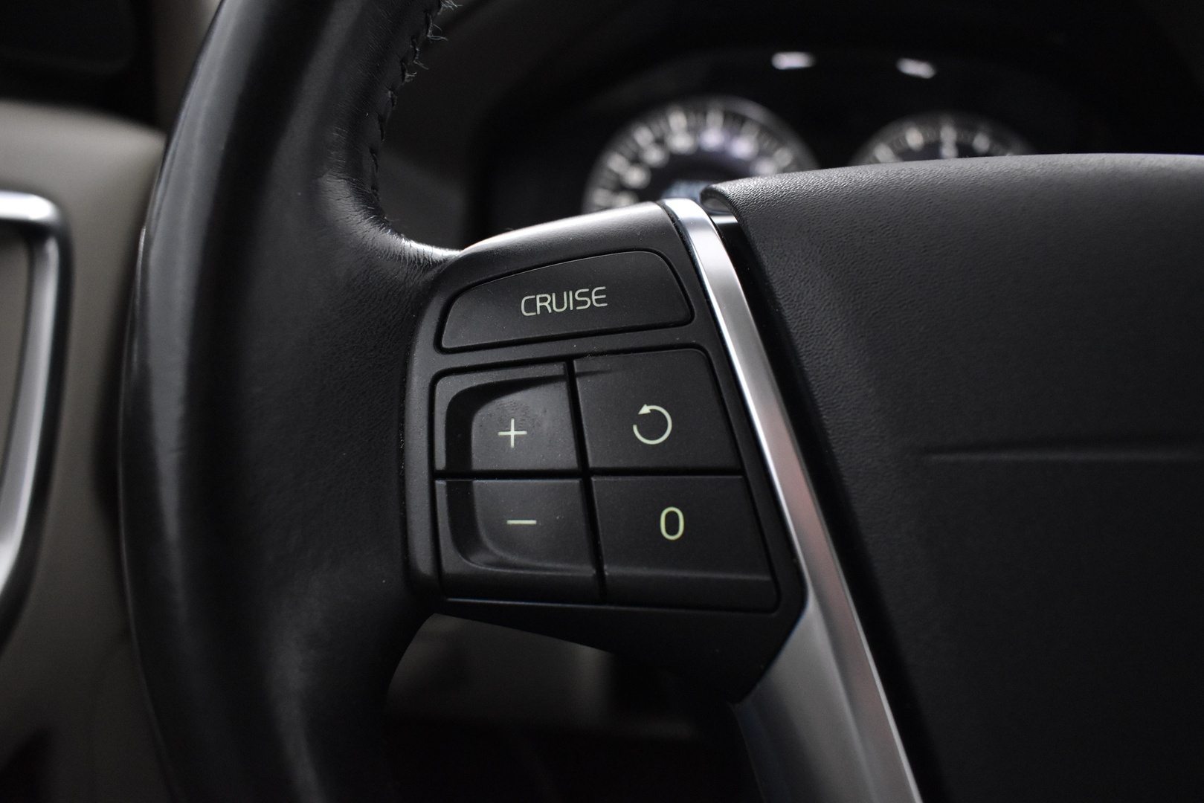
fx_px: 903
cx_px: 602
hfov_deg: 67.4
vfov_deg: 47.9
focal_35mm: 27
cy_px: 402
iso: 3200
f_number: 4
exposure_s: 1/60
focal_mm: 18
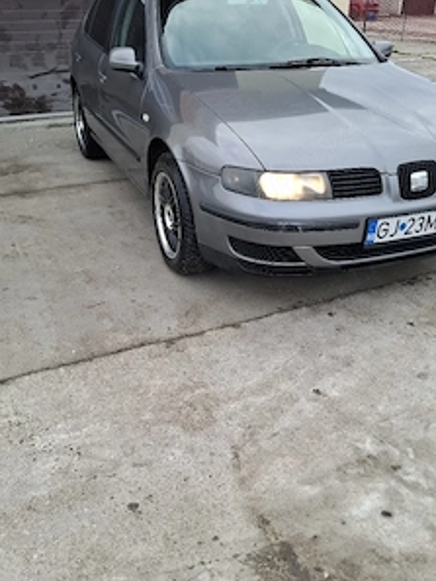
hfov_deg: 45.5
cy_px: 319
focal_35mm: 31
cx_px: 219
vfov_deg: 58.2
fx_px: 520
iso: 50
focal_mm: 5.54
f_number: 1.8
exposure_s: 1/213
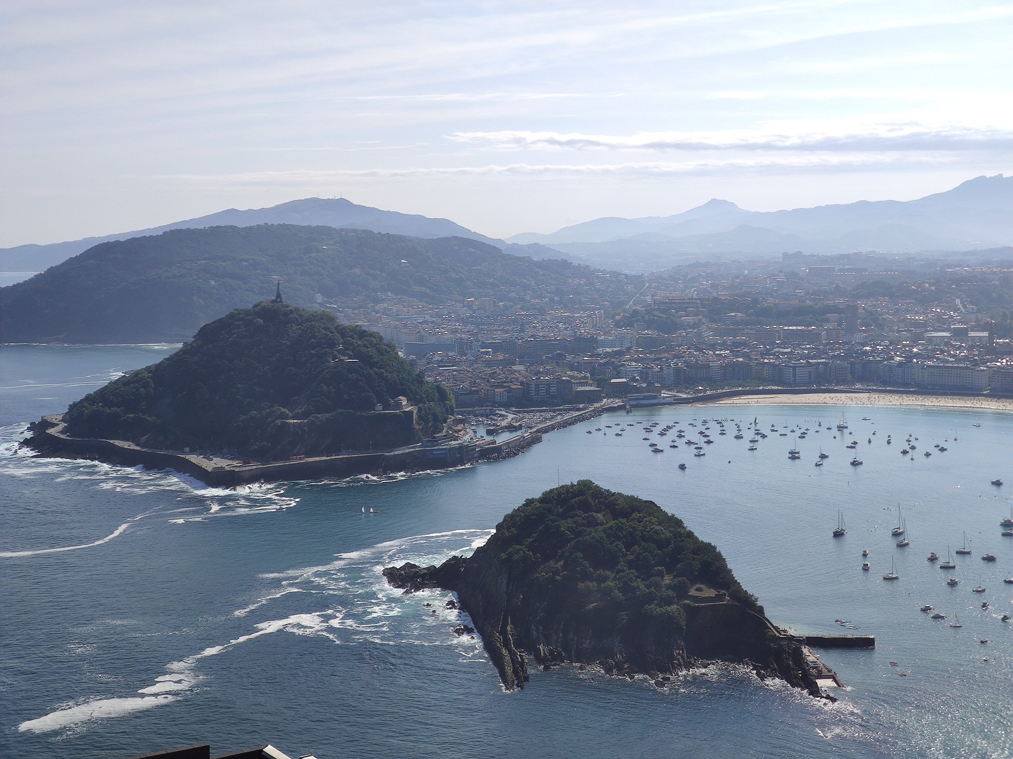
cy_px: 380
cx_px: 506
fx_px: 1522
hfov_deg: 36.8
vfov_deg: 28.0
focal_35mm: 52
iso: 100
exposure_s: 1/1587
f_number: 2.4
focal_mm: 5.54
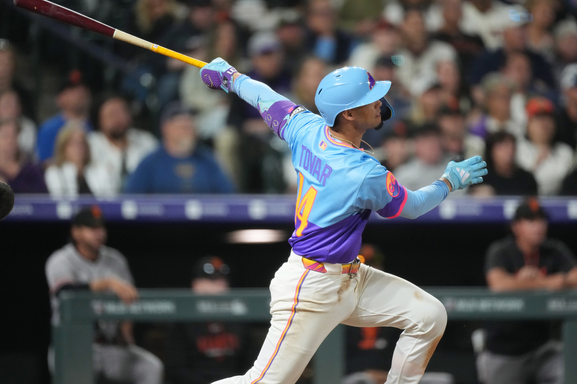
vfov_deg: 2.3
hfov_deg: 3.4
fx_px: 9613
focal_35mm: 600
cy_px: 192
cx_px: 288
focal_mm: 600
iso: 6400
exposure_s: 1/1600
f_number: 4
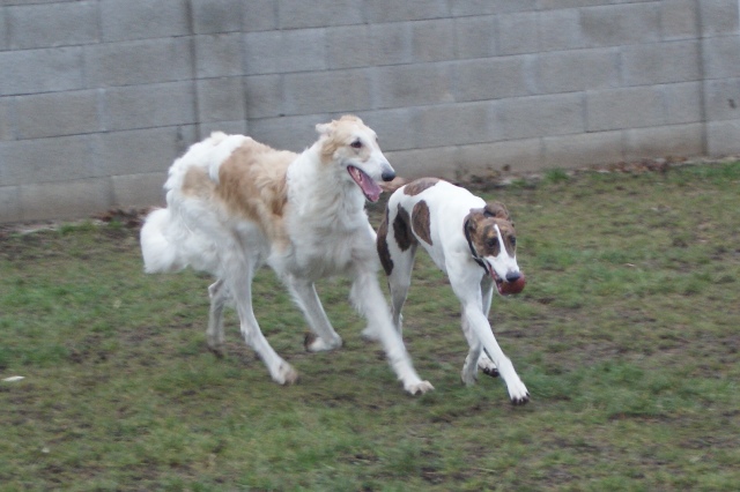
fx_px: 1387
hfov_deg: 29.9
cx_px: 370
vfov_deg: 20.1
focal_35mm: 68
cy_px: 246
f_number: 5.6
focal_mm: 45
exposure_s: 1/80
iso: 400
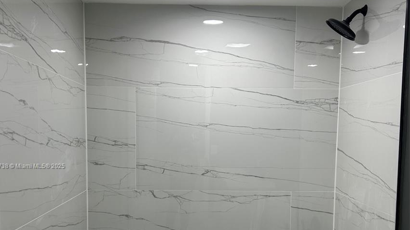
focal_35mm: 40
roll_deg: -0.5
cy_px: 166
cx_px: 193
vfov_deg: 29.3
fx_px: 435
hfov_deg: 50.5
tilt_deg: -3.6
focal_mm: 5.7
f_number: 1.5
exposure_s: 1/120
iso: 50
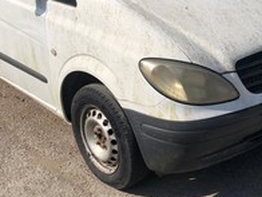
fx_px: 378
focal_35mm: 50
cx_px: 122
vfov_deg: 28.7
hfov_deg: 38.2
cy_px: 48
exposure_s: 1/4049
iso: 20
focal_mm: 4
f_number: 1.8
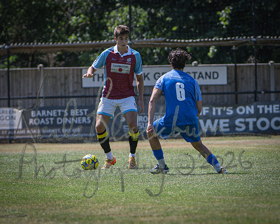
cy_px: 107
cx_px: 136
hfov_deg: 3.6
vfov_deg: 2.9
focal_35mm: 533
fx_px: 4417
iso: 400
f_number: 4
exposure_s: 1/2500
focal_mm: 200
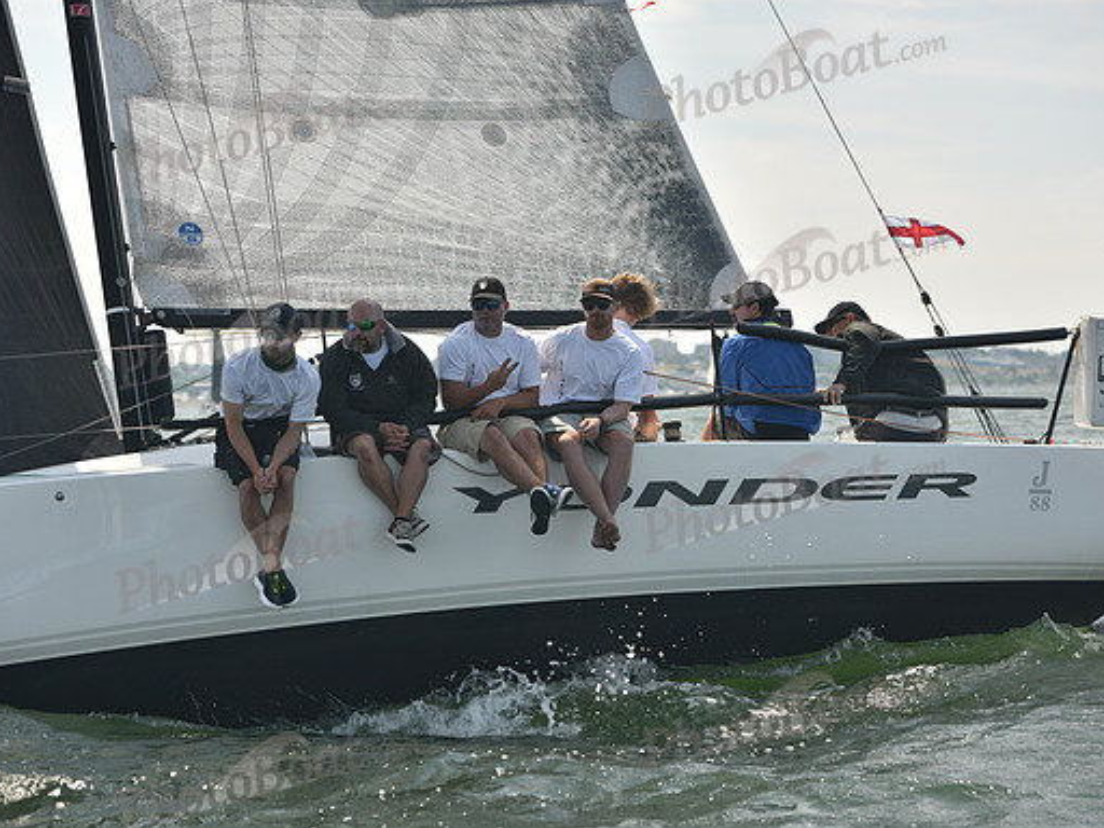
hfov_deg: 18.0
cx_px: 533
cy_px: 415
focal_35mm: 109
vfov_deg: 13.6
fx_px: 3476
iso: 320
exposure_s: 1/1000
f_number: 5
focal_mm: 100
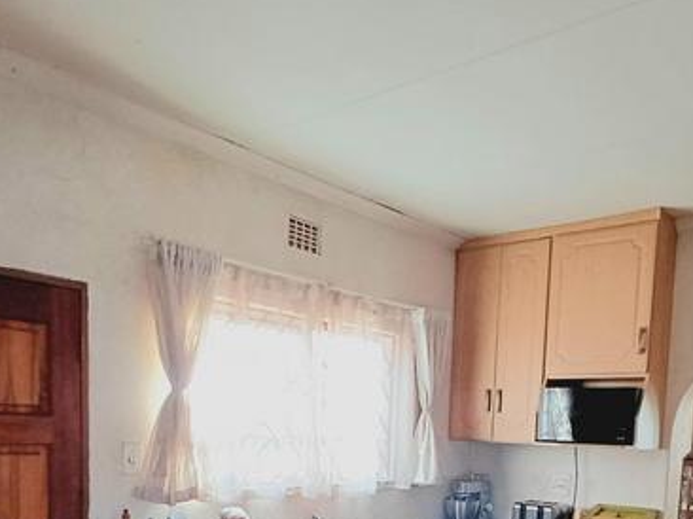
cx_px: 373
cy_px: 494
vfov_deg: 37.2
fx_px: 700
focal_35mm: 35
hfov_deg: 52.6
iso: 125
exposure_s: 1/50.3
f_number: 2.2
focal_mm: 1.64
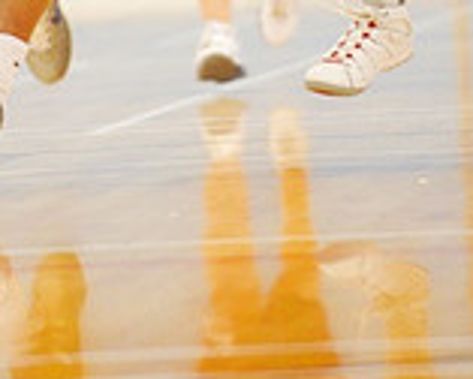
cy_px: -214
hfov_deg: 3.6
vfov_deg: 2.9
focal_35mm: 537
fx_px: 7527
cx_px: 92
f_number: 2.8
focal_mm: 200
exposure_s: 1/400
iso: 8000
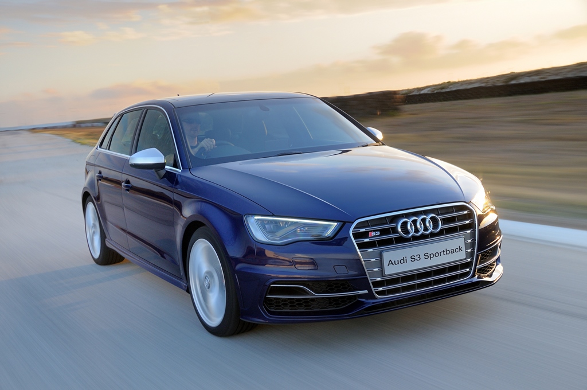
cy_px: 195
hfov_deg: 42.4
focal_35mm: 46
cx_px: 294
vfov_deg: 28.9
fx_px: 757
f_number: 8
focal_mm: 31
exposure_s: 1/10
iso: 200
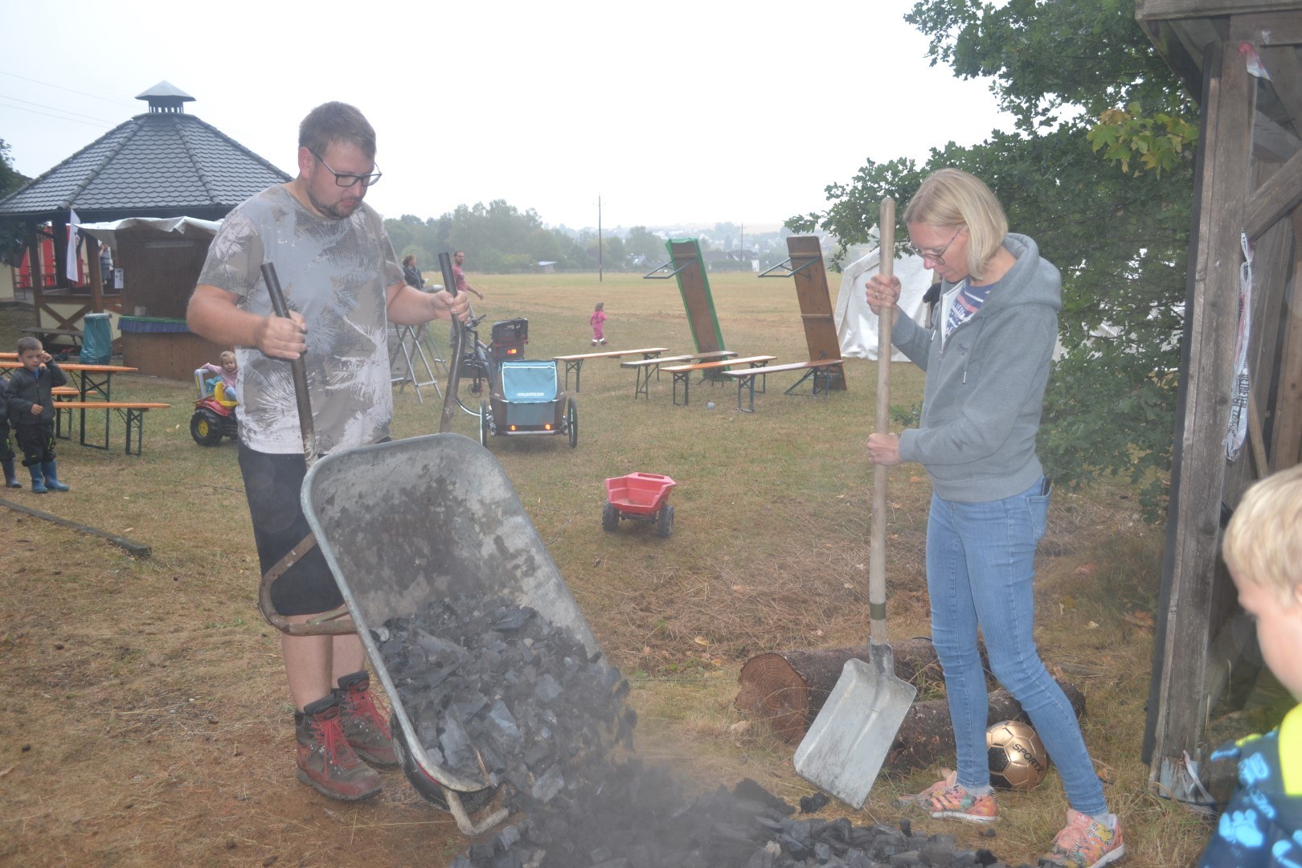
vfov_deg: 43.6
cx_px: 651
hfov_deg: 61.9
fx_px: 1085
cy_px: 434
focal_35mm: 30
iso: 220
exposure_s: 1/125
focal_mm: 20
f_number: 4
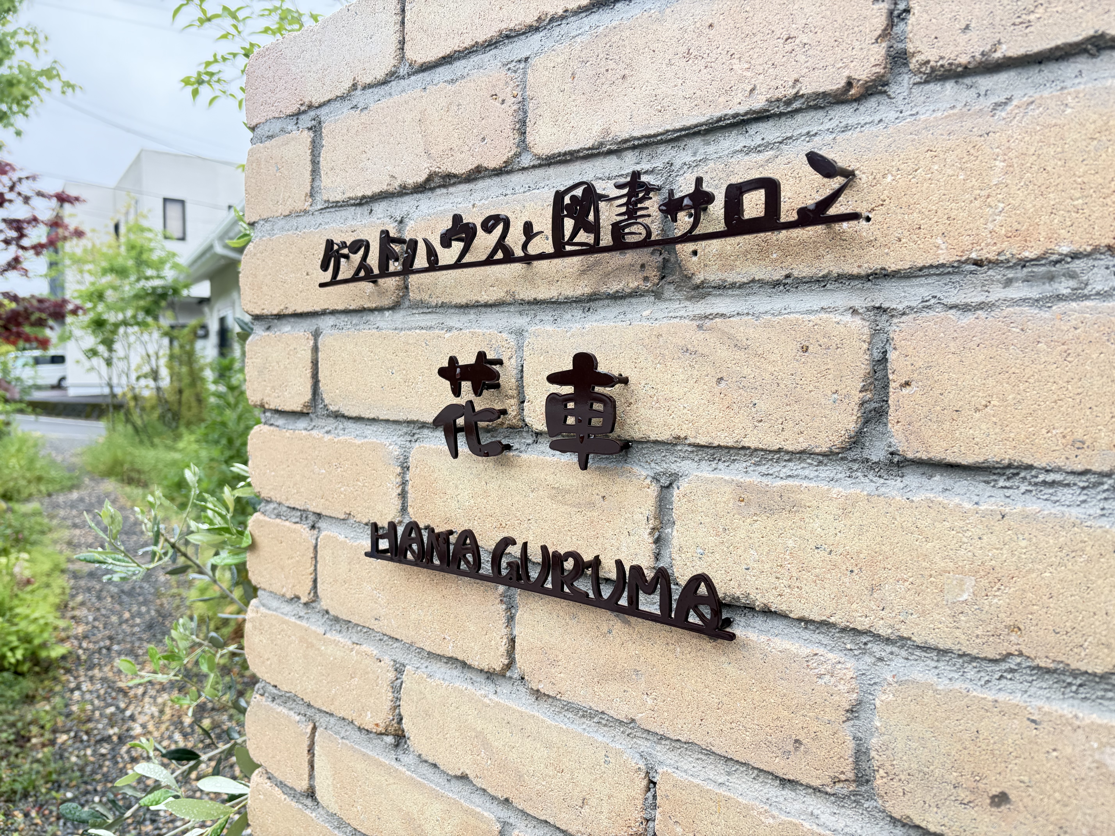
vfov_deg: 53.1
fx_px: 837
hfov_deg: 67.3
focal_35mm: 26
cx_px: 558
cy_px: 418
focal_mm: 5.96
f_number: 1.6
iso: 125
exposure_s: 1/235
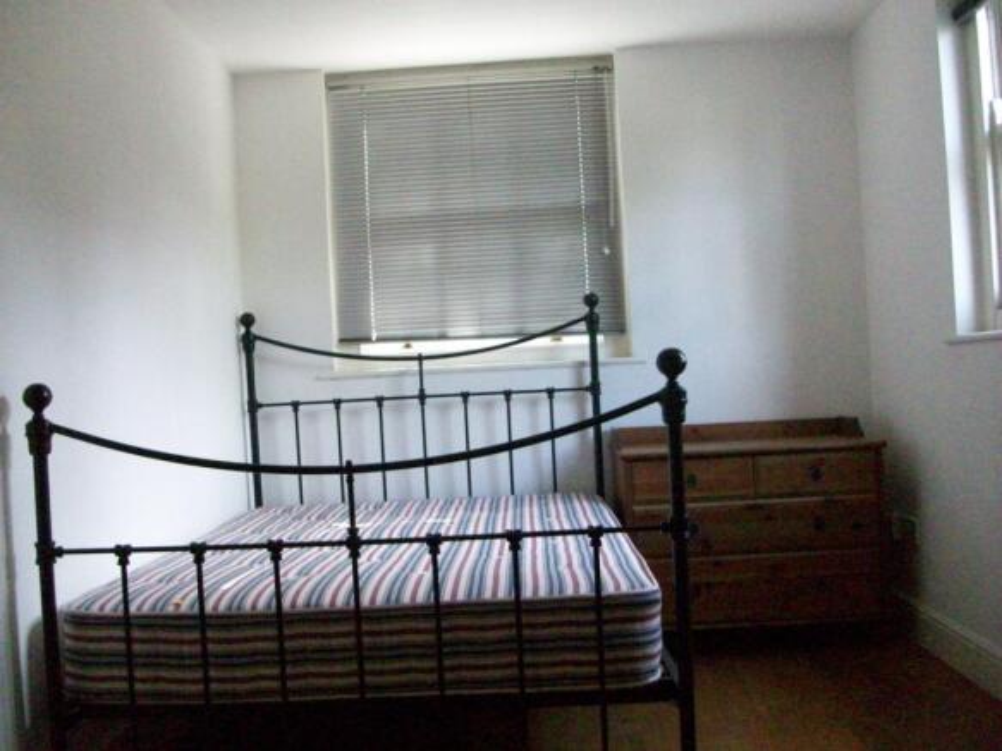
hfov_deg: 54.0
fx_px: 984
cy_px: 376
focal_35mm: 34
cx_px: 501
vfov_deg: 41.8
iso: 514
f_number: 2.8
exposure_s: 1/128
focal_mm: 5.7
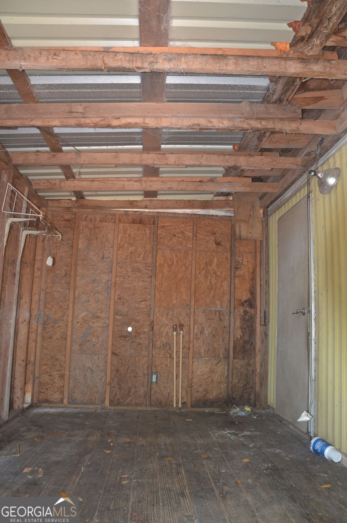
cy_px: 262
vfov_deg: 67.5
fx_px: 392
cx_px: 174
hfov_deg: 47.7
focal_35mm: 27
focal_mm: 18
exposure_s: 1/60
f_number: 5
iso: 800
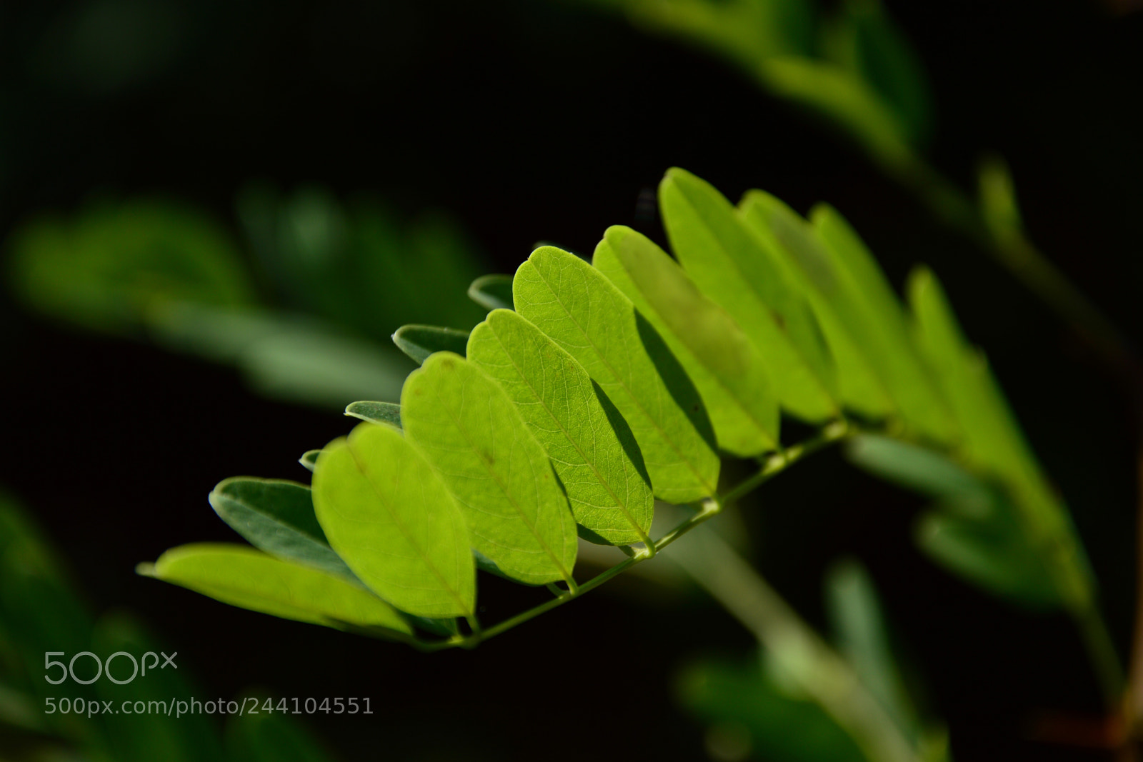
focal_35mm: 135
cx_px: 572
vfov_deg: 10.2
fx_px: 4286
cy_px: 381
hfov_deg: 15.2
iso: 100
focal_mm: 90
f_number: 5.6
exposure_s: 1/500
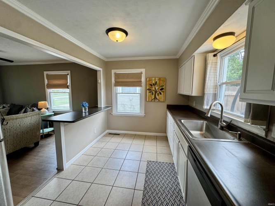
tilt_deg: -6.6
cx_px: 138
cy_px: 103
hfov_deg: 102.1
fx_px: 111
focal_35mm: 14
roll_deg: -0.2
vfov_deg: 85.7
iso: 100
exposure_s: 1/120
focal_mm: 2.22
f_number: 2.2
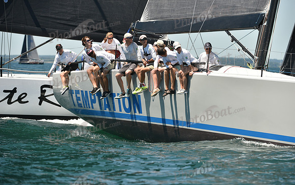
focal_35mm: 256
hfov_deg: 8.2
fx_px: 2059
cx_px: 147
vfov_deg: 5.1
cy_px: 97
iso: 250
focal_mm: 250
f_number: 6.3
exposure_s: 1/1000
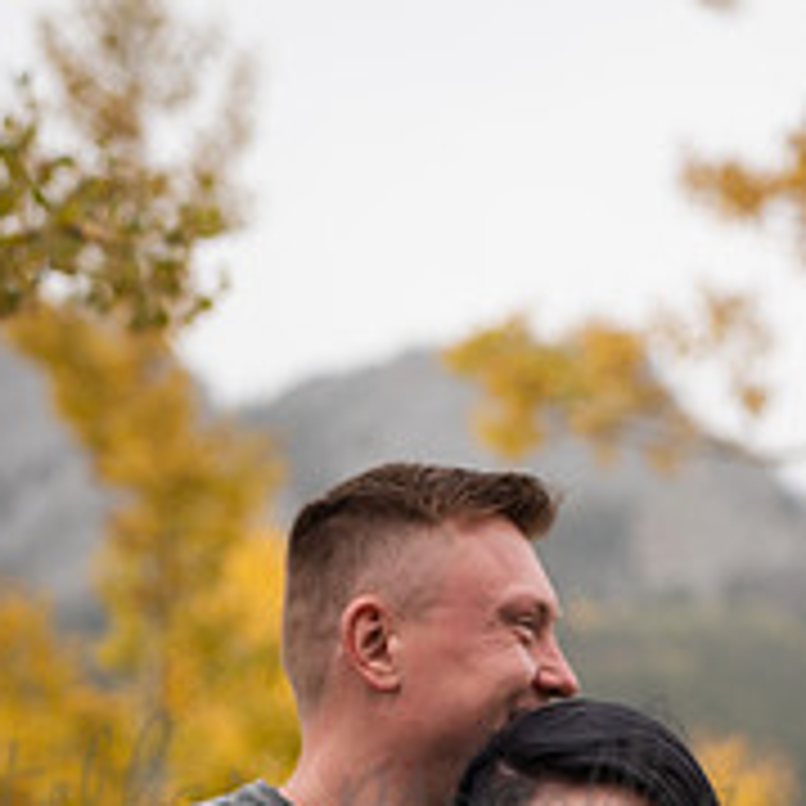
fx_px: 2819
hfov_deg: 16.2
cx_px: 538
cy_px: 797
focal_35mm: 107
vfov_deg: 16.0
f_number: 2.5
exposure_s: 1/200
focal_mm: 50
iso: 160
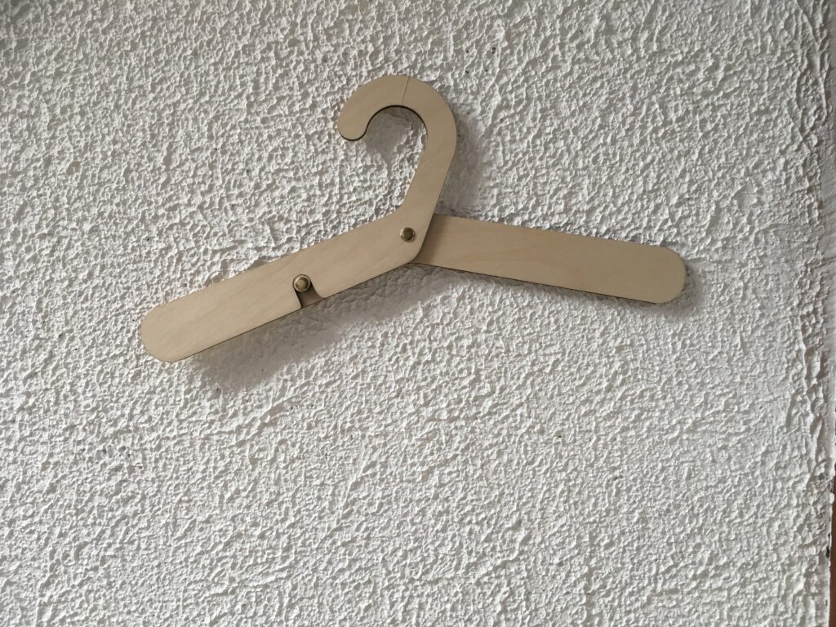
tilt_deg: -4.5
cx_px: 418
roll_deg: +1.2
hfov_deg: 61.7
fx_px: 700
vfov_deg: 48.2
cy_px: 314
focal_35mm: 29
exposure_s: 1/33
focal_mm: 4.15
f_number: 2.2
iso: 40
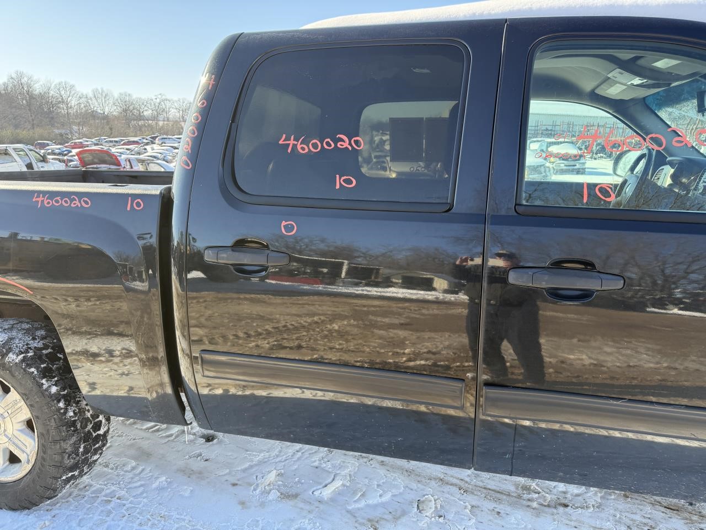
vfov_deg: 56.8
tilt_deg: -13.3
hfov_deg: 71.6
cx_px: 353
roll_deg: -1.7
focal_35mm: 24
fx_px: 489
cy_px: 265
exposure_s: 1/858
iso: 100
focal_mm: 6.76
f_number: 1.78
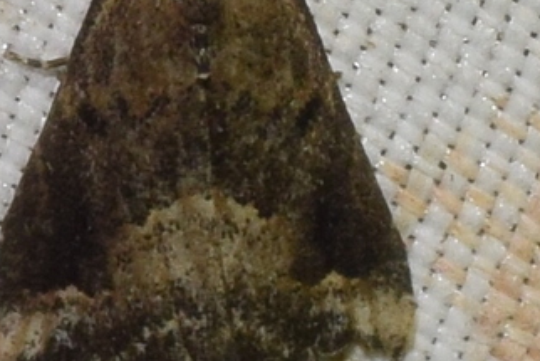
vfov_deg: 2.2
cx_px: 194
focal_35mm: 624
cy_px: 87
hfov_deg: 3.3
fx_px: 9364
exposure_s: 1/160
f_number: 14
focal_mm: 140
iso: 400
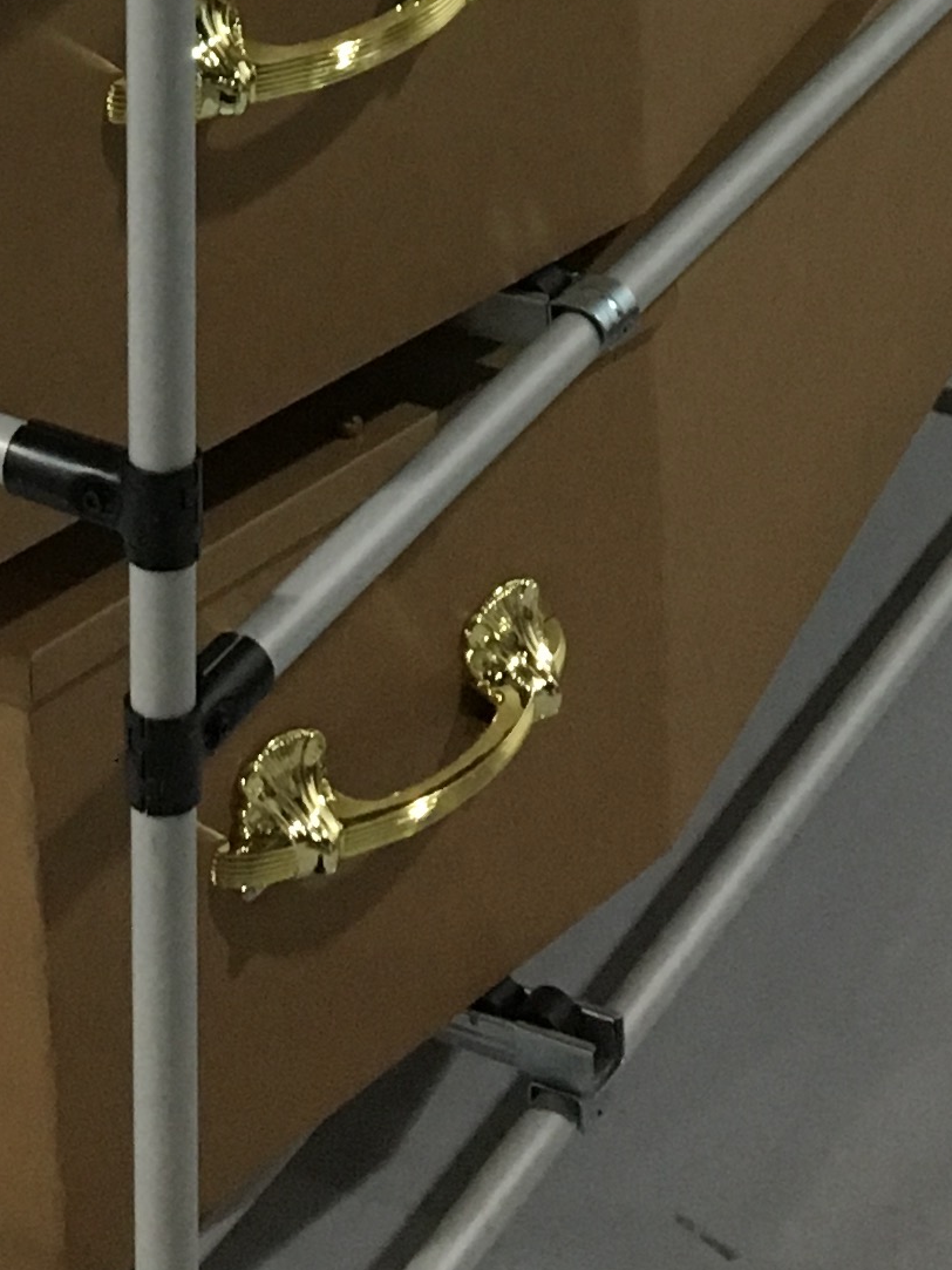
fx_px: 3961
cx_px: 101
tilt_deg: -18.3
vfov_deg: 16.9
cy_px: -487
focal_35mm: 108
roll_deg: +0.3
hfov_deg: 13.6
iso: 250
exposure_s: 1/33
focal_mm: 4.15
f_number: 2.2
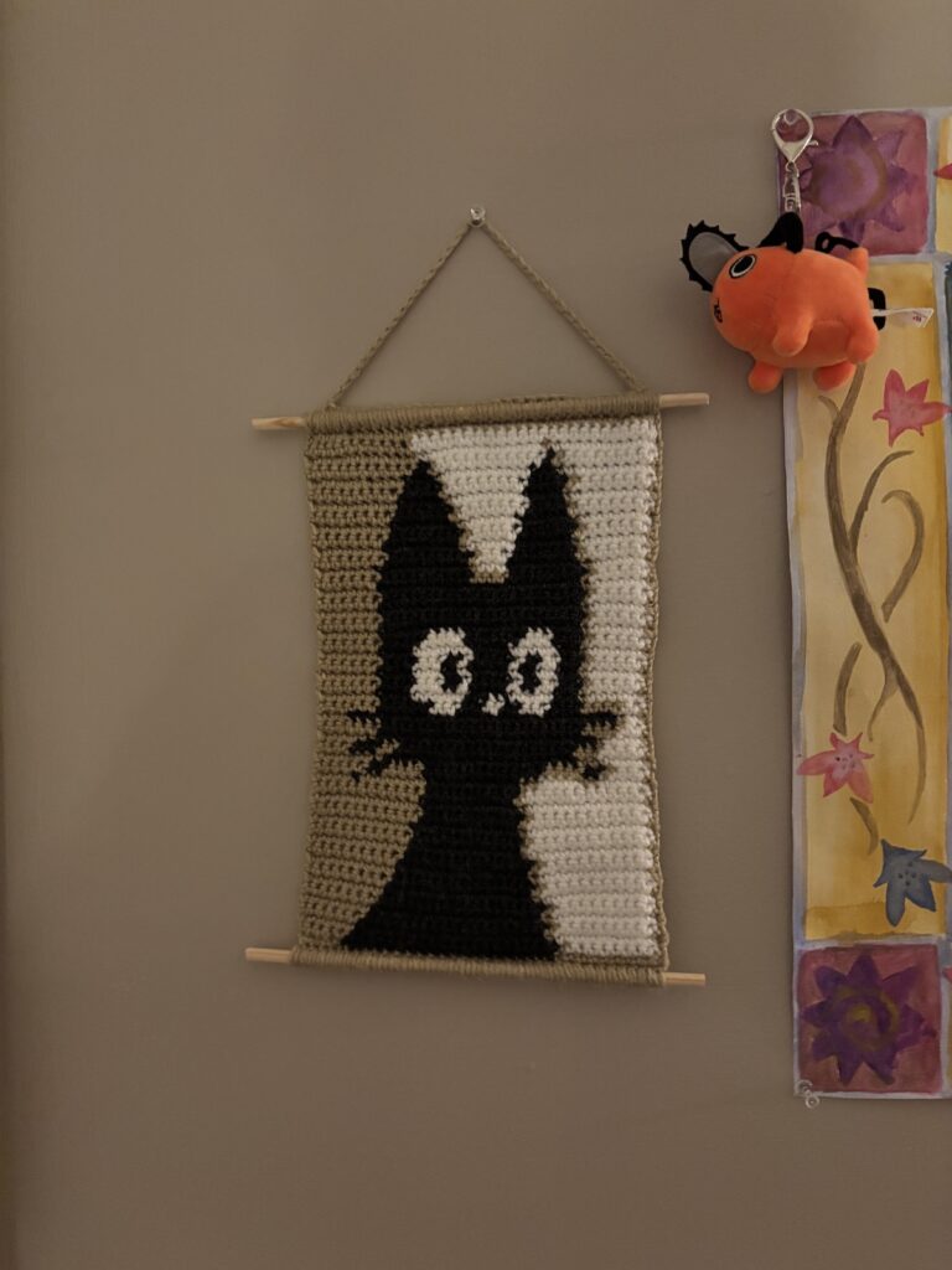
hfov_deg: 53.1
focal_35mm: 26
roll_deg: +0.9
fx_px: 953
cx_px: 476
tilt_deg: -0.2
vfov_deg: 67.3
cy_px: 635
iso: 800
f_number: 1.6
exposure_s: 1/30
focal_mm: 5.96
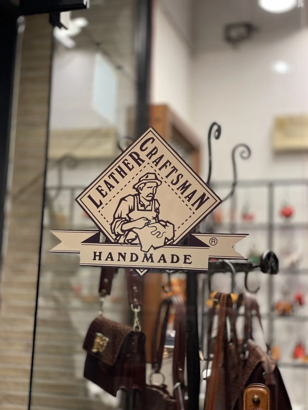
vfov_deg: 36.8
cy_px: 205
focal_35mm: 52
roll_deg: -1.4
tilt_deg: +10.0
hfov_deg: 28.0
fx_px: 617
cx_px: 154
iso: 200
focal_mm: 6
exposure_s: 1/100
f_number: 2
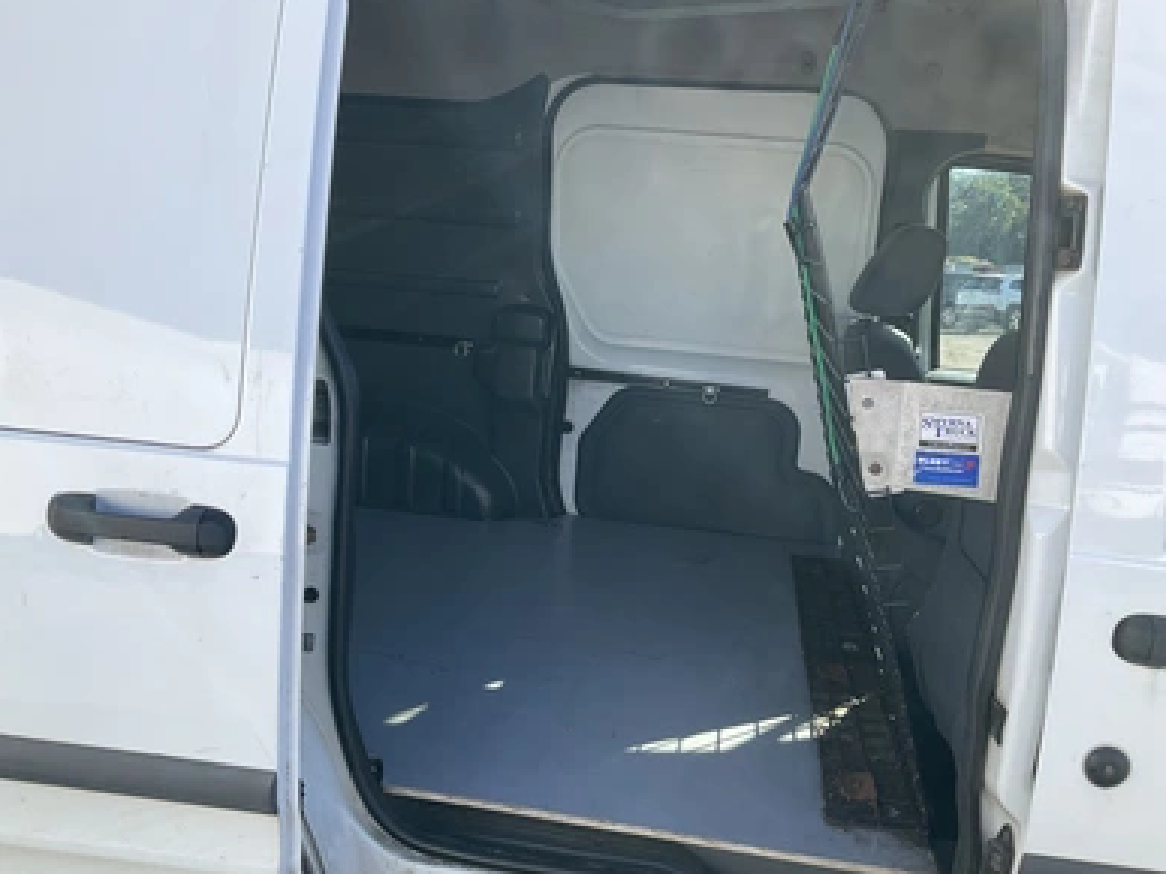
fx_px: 1010
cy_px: 443
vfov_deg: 46.8
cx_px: 575
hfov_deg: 60.0
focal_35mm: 30
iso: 25
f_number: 1.8
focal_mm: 3
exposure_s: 1/613
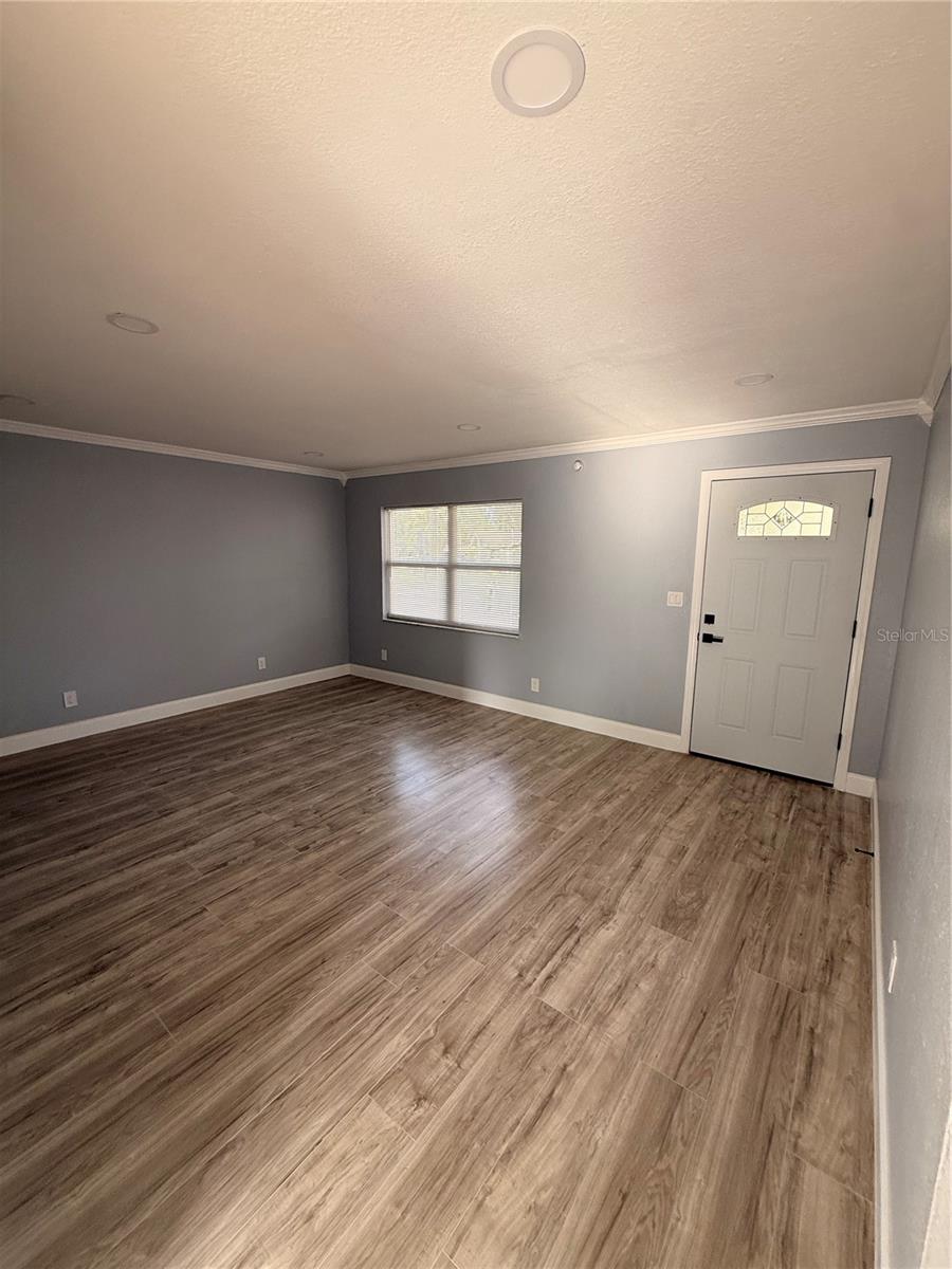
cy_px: 634
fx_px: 513
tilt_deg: -9.1
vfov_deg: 102.1
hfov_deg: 85.7
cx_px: 476
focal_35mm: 14
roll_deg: -0.9
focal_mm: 2.22
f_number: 2.2
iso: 100
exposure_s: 1/99
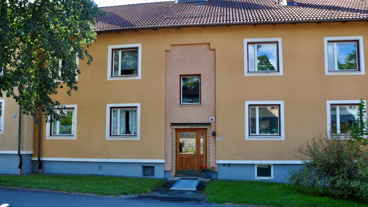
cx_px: 186
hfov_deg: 66.1
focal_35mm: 29
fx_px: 283
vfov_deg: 40.1
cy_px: 120
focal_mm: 18
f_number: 6.3
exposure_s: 1/160
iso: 200
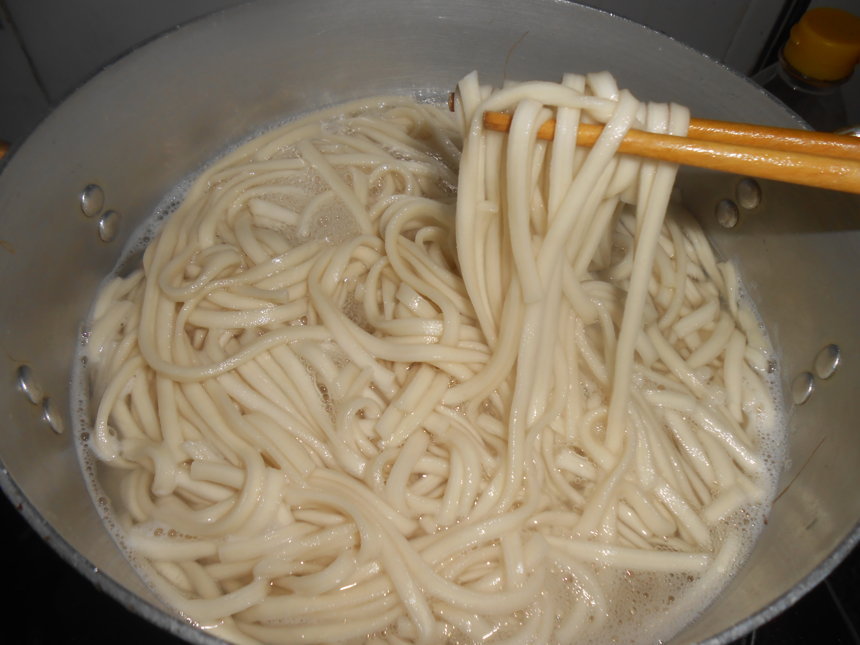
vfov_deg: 53.1
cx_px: 430
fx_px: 646
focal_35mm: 26
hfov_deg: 67.3
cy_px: 322
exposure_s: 1/25
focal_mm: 4.6
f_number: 11.5
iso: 80
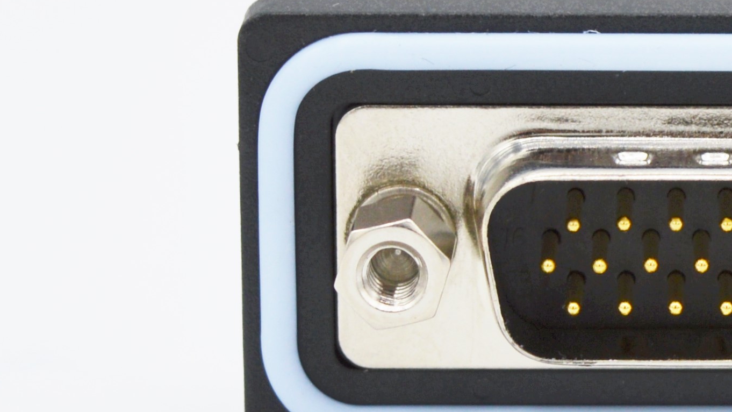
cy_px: 203
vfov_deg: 5.6
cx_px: 903
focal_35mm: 216
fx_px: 4185
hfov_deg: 9.8
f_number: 8
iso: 100
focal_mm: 45
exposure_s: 1/250
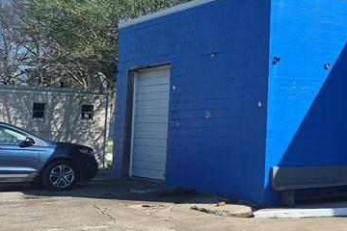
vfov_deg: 19.9
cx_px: 458
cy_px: 69
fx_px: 655
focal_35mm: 68
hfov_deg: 25.3
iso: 80
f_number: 1.8
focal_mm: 5.4
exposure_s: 1/4912
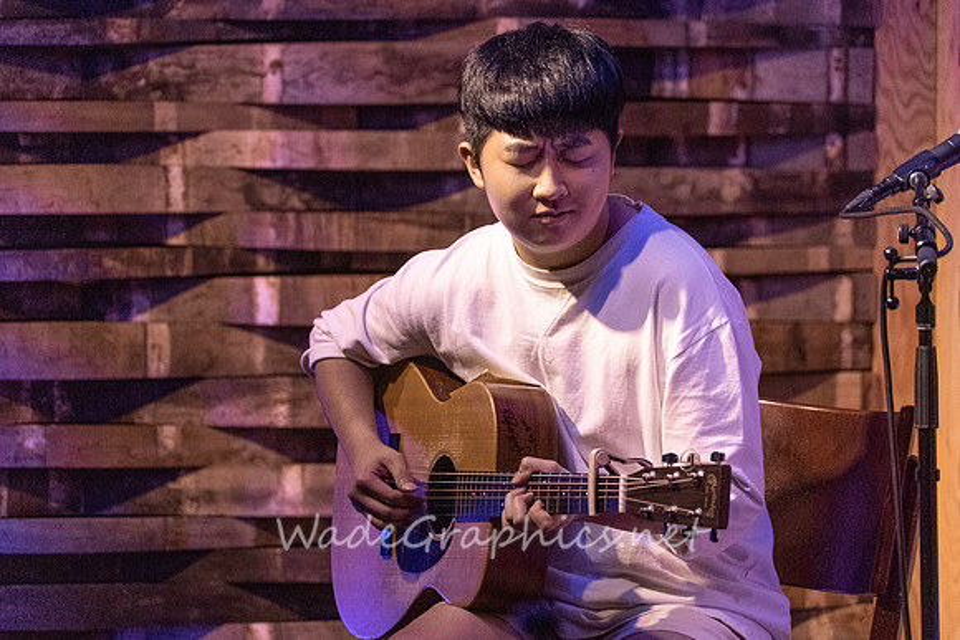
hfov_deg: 9.6
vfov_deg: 6.4
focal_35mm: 215
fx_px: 5732
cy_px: 320
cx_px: 480
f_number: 6.3
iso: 6400
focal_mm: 212
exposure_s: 1/125
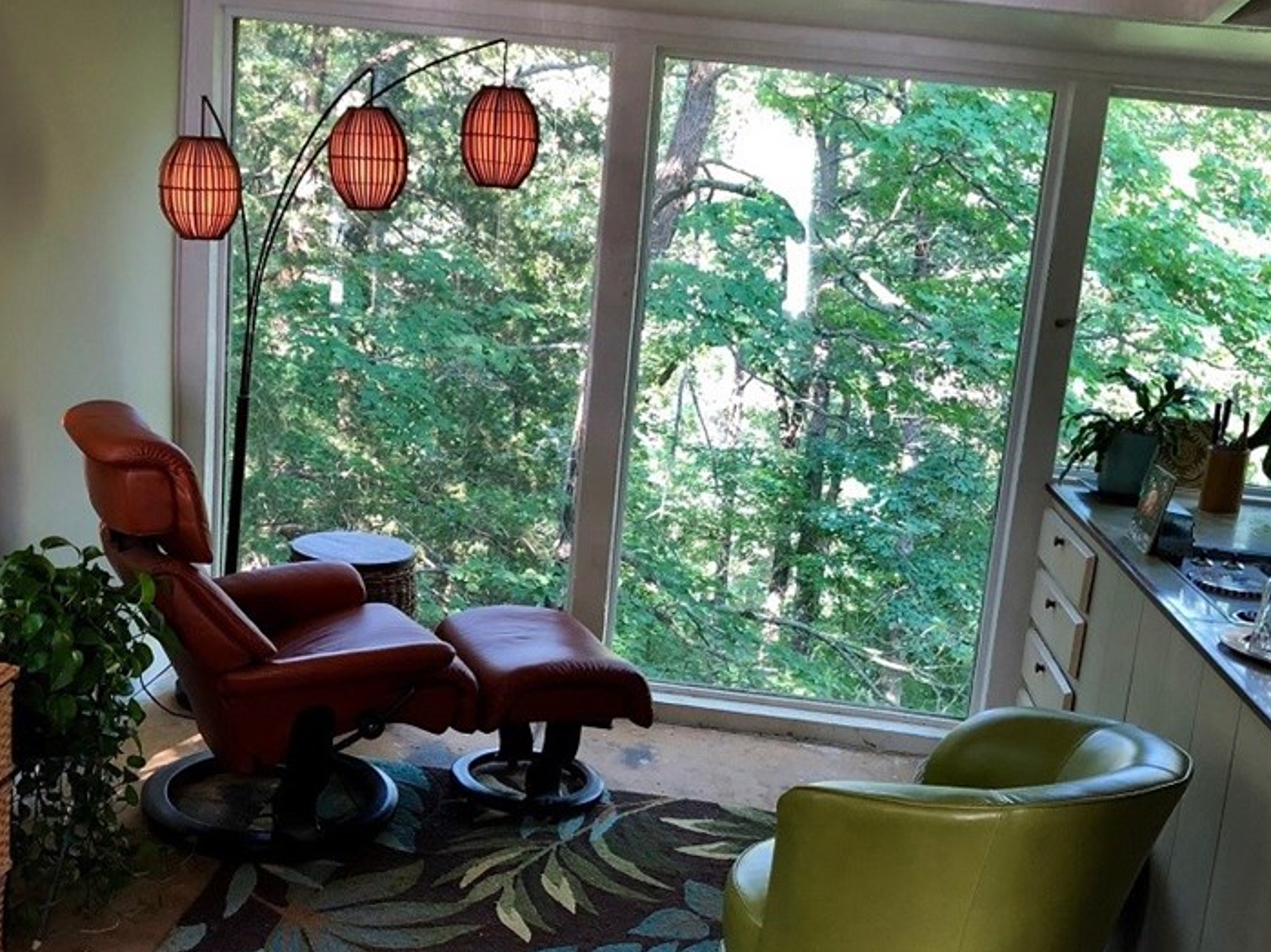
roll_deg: -3.4
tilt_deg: -13.5
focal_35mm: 41
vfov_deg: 35.1
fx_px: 1505
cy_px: 521
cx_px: 605
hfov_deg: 45.8
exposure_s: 1/30
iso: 32
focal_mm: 3.99
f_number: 1.8
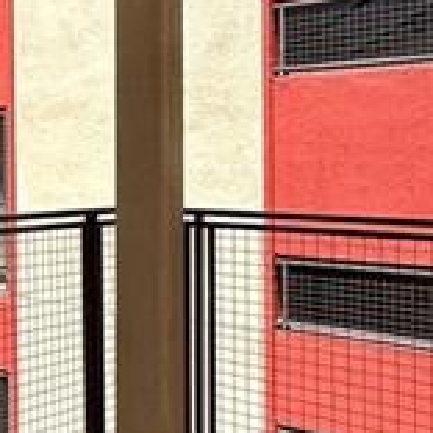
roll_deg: -1.5
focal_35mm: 61
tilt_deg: +1.0
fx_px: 863
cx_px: -233
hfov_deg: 22.5
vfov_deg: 28.1
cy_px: 164
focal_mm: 2.22
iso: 50
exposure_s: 1/1715
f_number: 2.2
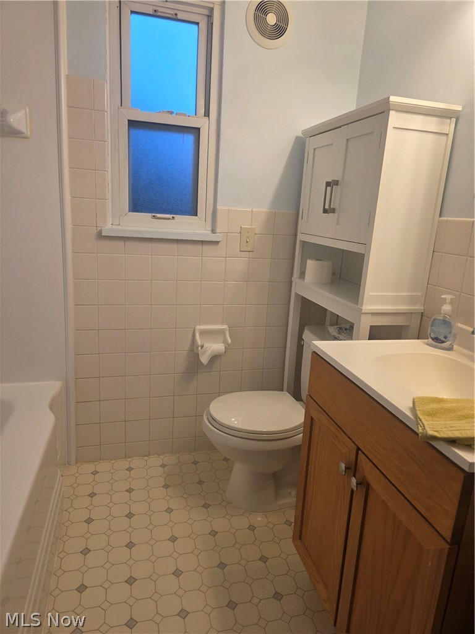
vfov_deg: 73.9
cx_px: 238
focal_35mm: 23
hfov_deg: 58.9
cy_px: 317
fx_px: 421
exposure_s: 1/120
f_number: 1.7
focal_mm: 6.3
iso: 100
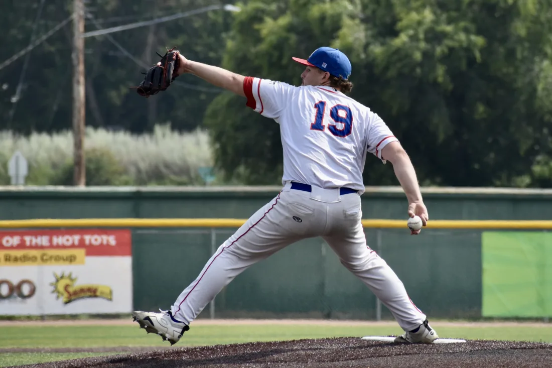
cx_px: 276
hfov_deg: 7.2
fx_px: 4369
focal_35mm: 285
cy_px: 184
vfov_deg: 4.8
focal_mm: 190
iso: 400
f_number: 7.1
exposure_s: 1/1600
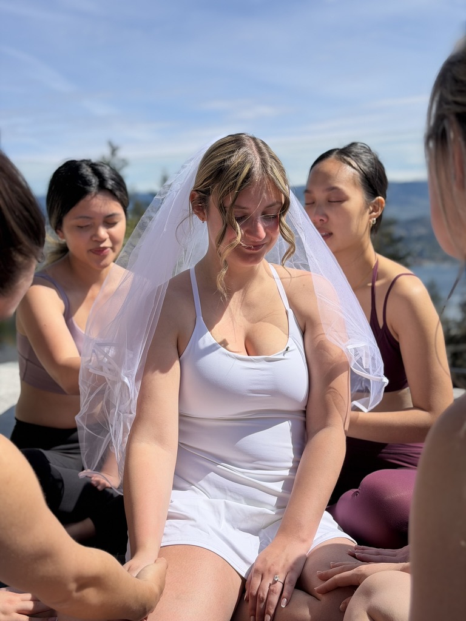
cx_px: 233
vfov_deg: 39.7
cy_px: 310
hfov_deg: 30.3
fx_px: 862
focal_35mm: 48
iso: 64
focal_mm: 6.76
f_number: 1.78
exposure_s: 1/5208
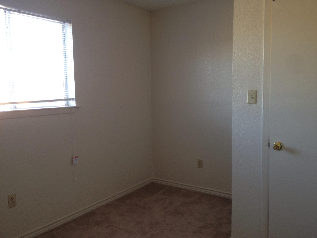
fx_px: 321
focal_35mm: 35
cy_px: 119
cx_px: 158
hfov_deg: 52.6
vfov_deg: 40.7
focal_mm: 4.28
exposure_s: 1/20
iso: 50
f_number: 2.4
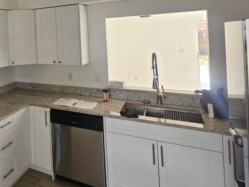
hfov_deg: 51.6
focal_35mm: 29
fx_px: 209
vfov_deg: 45.8
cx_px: 10
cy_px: 38
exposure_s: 1/77.4
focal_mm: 2.2
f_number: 2.2
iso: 400
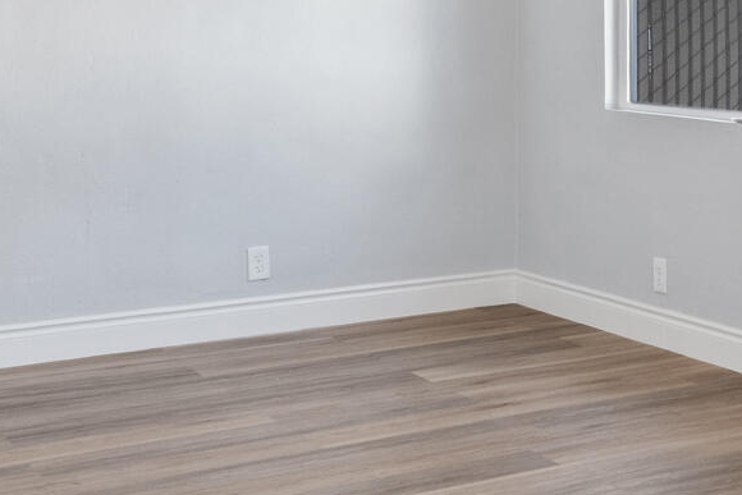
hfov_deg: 27.4
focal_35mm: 69
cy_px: 42
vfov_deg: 19.4
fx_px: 1422
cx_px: 762
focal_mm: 16
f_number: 11
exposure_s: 1/4
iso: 1000
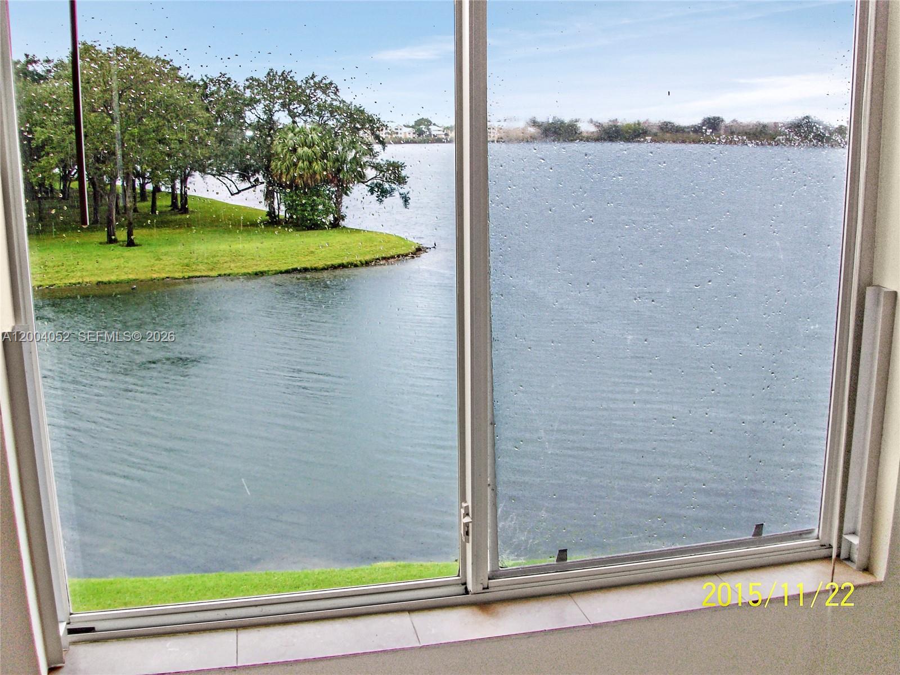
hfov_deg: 54.0
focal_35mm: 34
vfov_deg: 41.8
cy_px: 338
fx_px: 884
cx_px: 450
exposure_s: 1/180
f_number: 2.8
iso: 64
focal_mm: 5.7
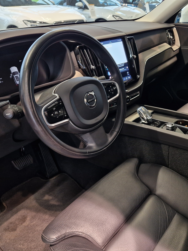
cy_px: 125
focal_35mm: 31
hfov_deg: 44.9
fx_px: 224
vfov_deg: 58.4
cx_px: 122
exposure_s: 1/100
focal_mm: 5.4
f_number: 1.8
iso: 200
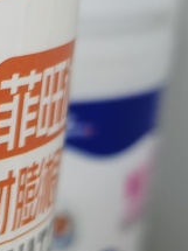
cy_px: 331
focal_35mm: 134
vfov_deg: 14.1
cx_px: -250
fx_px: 971
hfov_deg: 9.8
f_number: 1.8
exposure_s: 1/60
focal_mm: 5.58
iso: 160
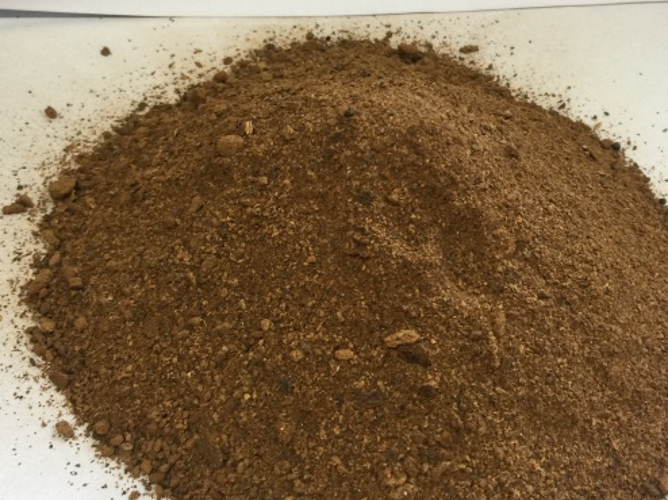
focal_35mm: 47
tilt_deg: -49.1
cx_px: 339
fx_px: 907
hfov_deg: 40.4
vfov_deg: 30.8
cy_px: 218
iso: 50
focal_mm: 4.15
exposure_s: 1/17
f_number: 2.2
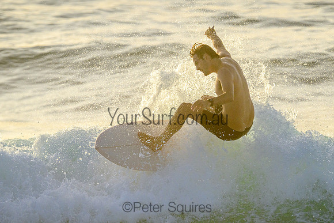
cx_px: 193
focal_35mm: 720
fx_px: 6685
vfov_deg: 1.9
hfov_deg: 2.9
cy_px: 117
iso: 800
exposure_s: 1/2000
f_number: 10
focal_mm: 530
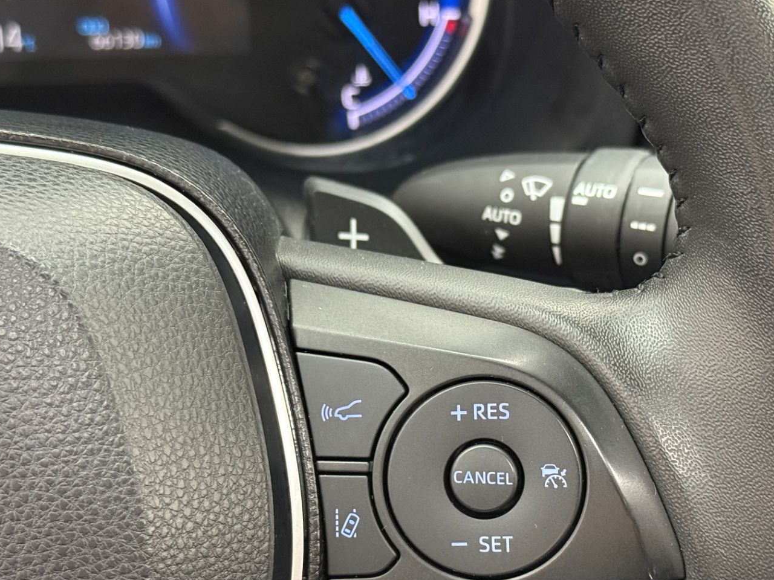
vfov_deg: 20.3
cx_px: 436
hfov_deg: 27.0
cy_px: 413
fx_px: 1610
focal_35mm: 72
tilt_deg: -37.1
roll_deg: -1.0
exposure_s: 1/30
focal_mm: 6.76
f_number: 1.78
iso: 500
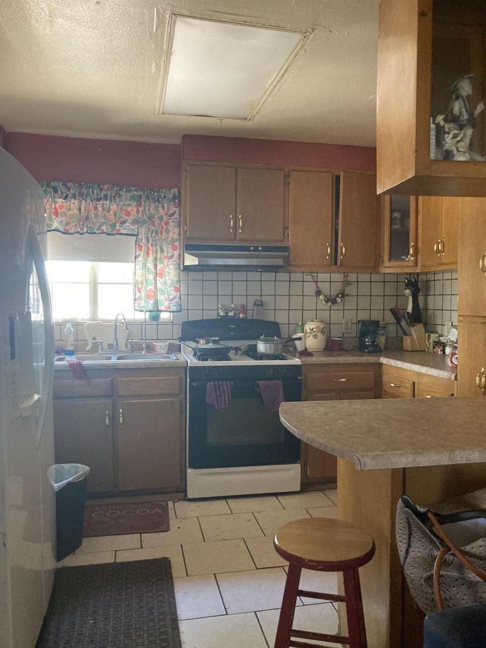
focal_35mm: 28
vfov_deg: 63.4
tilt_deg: -1.3
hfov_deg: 49.7
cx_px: 243
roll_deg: -0.6
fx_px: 524
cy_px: 324
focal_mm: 3.99
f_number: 1.8
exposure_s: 1/39
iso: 400
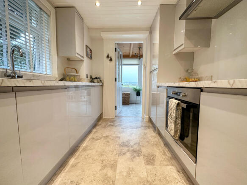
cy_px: 92
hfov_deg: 102.1
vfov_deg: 85.7
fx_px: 100
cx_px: 124
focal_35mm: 14
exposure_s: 1/100
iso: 125
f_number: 2.2
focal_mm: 2.22
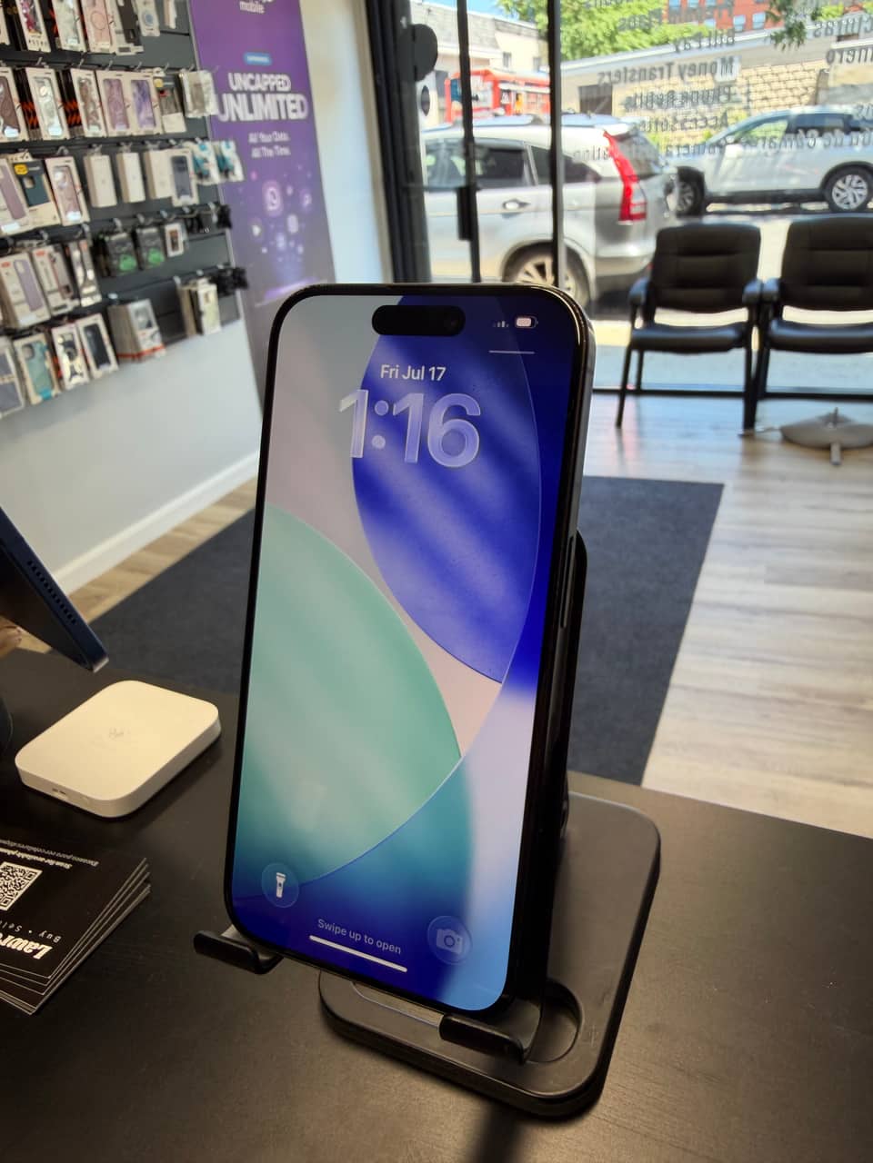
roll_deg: +5.1
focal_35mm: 24
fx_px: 807
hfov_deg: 56.8
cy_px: 582
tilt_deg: -24.8
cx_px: 436
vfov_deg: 71.6
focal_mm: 2.22
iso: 80
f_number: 2.2
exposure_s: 1/120
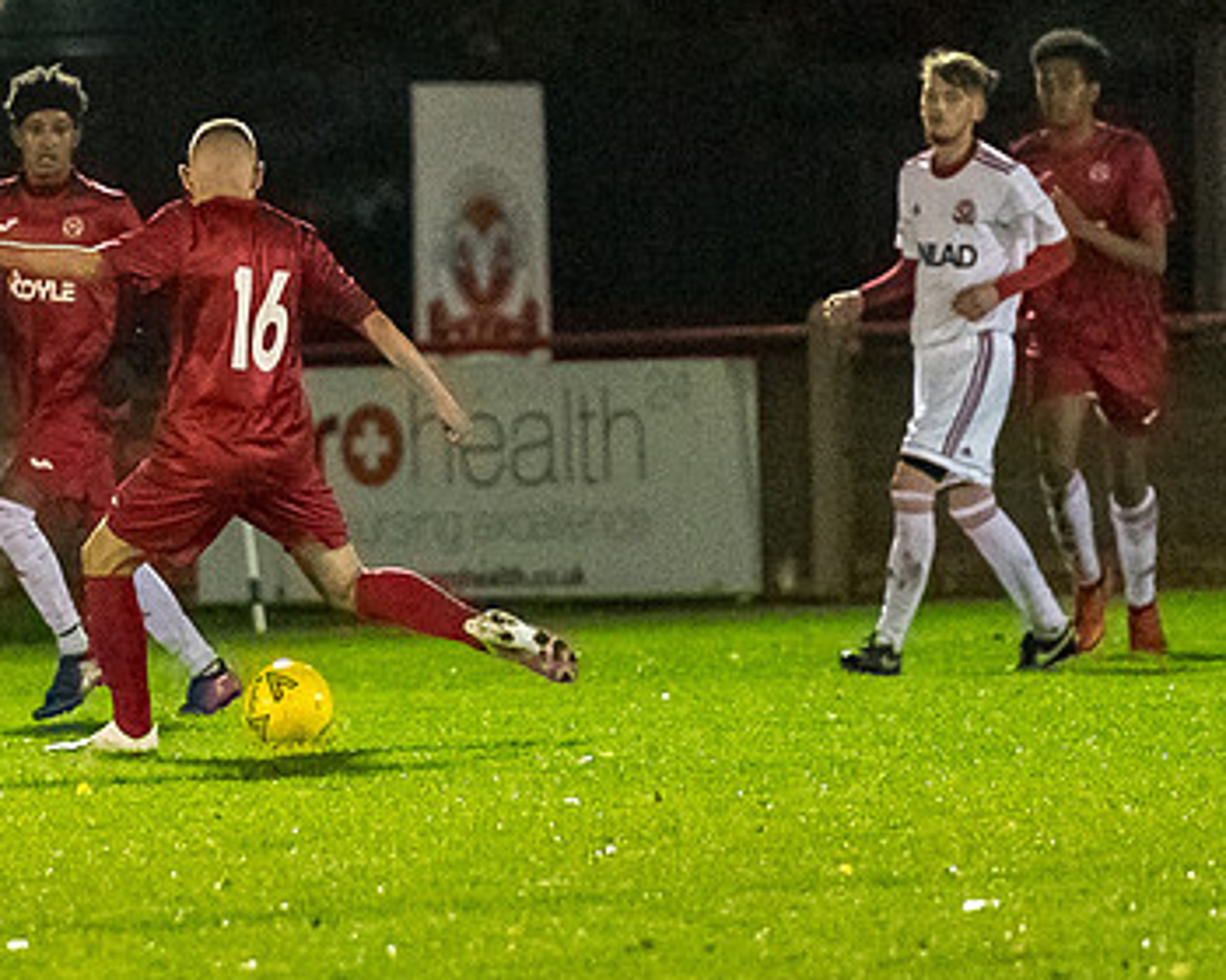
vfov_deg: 2.2
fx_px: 25508
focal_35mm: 703
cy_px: 294
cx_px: 58
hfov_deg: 2.8
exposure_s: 1/1000
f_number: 2.8
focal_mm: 200
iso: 6400
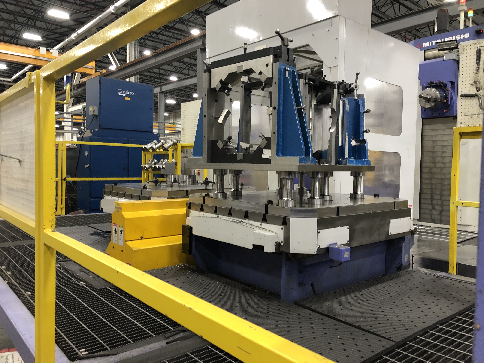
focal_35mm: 28
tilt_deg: -2.2
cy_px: 182
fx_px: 391
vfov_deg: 49.7
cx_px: 242
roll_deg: -2.0
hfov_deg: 63.4
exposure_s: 1/15
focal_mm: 3.99
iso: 50
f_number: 1.8
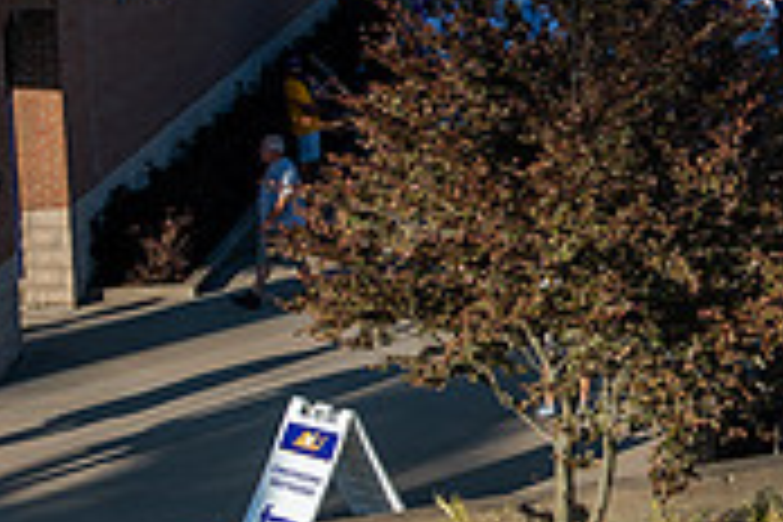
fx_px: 3197
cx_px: 1120
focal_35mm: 147
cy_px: 11
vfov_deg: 9.3
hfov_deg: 13.3
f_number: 5
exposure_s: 1/1000
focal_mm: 44
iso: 160
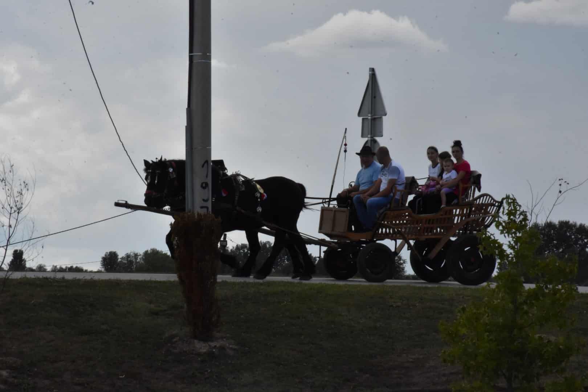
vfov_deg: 6.5
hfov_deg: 9.8
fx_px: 3430
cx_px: 294
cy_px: 196
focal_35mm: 210
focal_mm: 140
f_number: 32
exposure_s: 1/250
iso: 1600
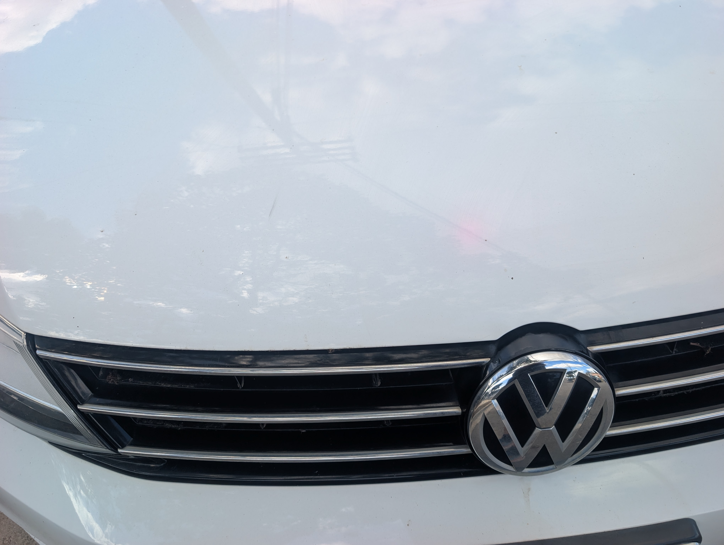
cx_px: 362
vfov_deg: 56.9
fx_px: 503
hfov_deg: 71.5
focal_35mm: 24
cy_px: 272
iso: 32
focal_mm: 6.9
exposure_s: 1/557
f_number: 1.68
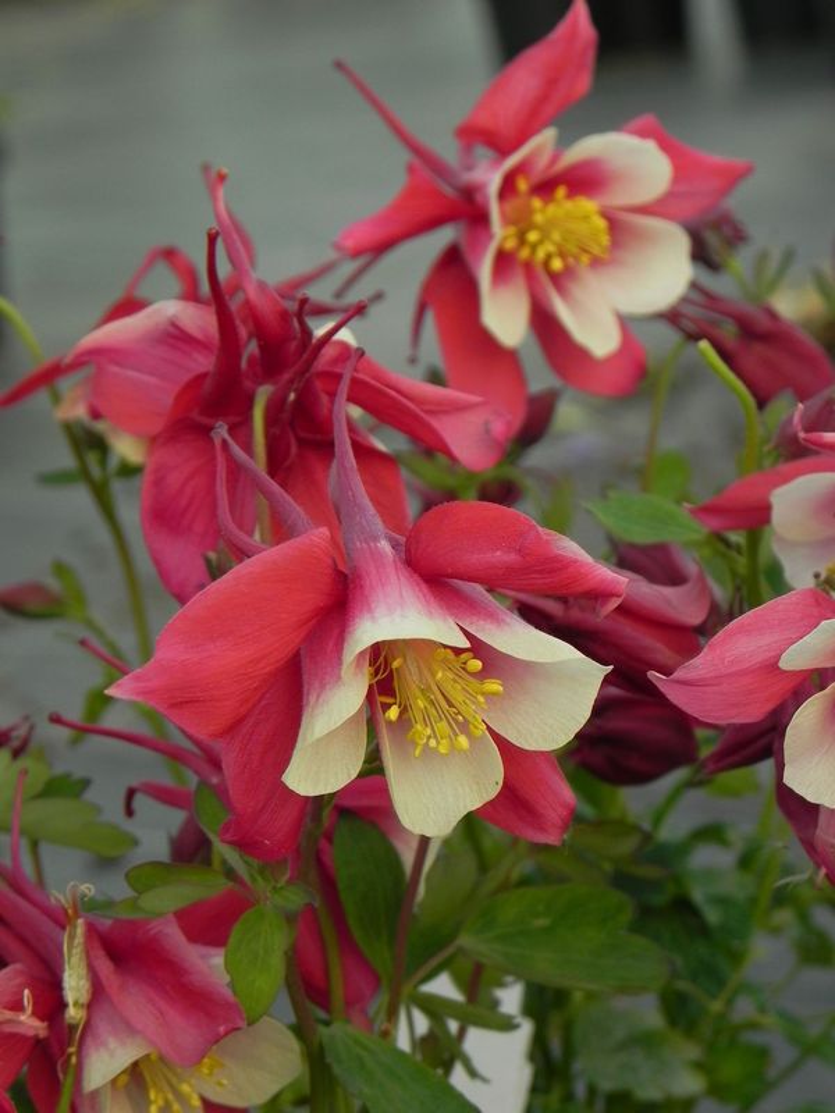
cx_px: 418
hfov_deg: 11.5
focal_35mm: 129
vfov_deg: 15.3
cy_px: 556
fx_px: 4149
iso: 160
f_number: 5
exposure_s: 1/250
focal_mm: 23
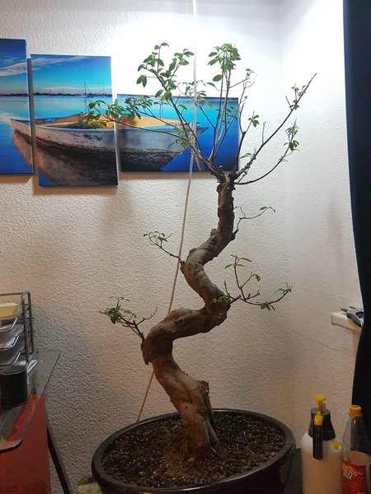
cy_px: 247
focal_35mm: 26
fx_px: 372
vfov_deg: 67.3
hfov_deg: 53.1
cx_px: 186
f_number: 1.7
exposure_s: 1/50
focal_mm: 4.2
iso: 200
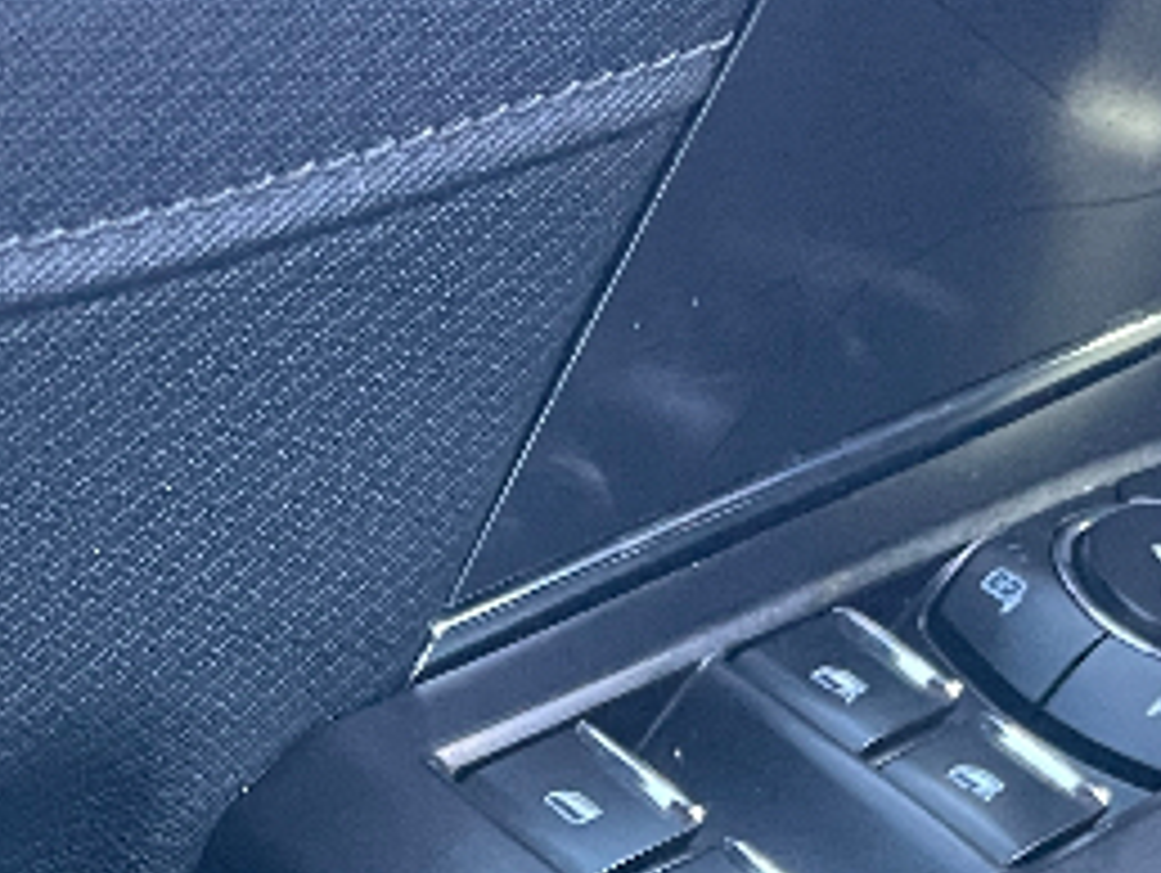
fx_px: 3458
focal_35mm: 103
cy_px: 1260
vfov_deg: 13.6
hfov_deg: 19.0
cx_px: 328
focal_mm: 4.2
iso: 400
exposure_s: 1/60
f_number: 1.6
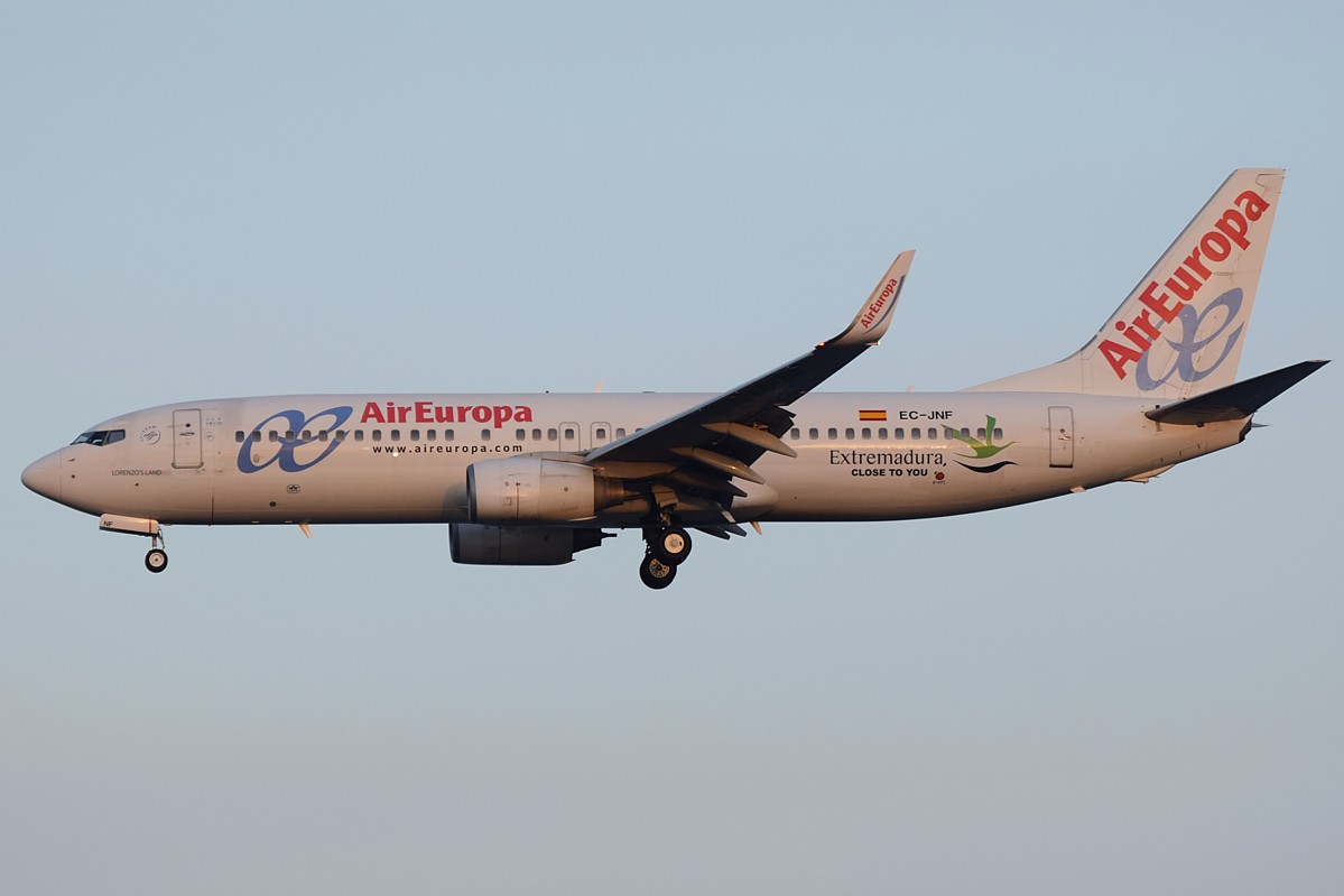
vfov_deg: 5.9
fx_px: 8678
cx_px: 672
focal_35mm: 232
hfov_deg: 8.9
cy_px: 448
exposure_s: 1/500
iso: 320
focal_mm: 155
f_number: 5.6
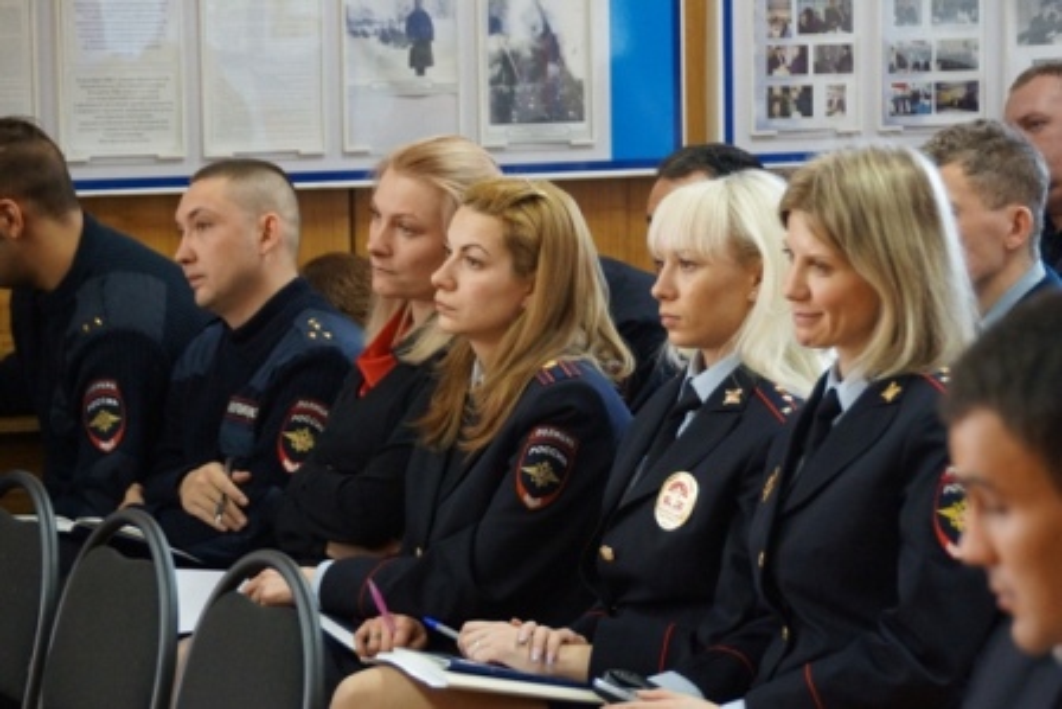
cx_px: 531
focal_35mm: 150
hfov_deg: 13.7
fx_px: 4426
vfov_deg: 9.2
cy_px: 354
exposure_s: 1/60
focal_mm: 100
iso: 2000
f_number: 5.6
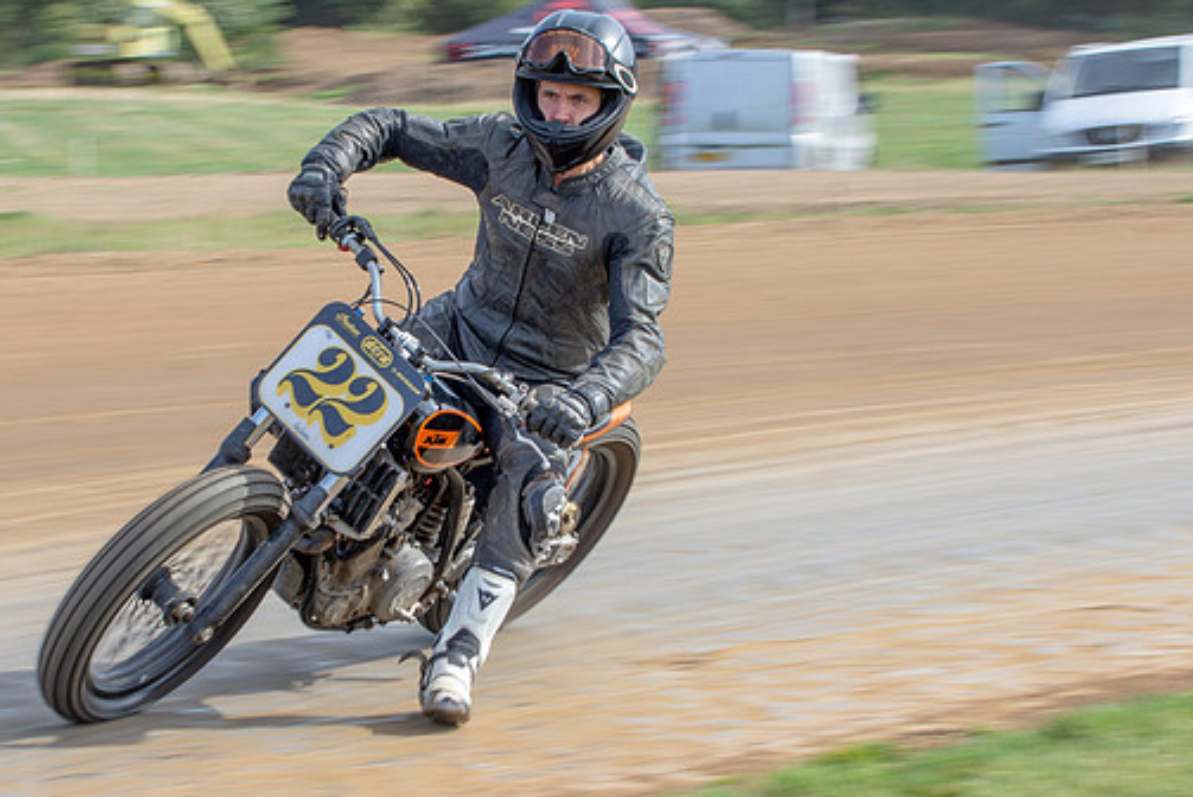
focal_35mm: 147
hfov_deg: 13.9
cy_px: 346
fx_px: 4874
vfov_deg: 9.3
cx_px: 381
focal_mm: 52
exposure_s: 1/125
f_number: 10
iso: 125
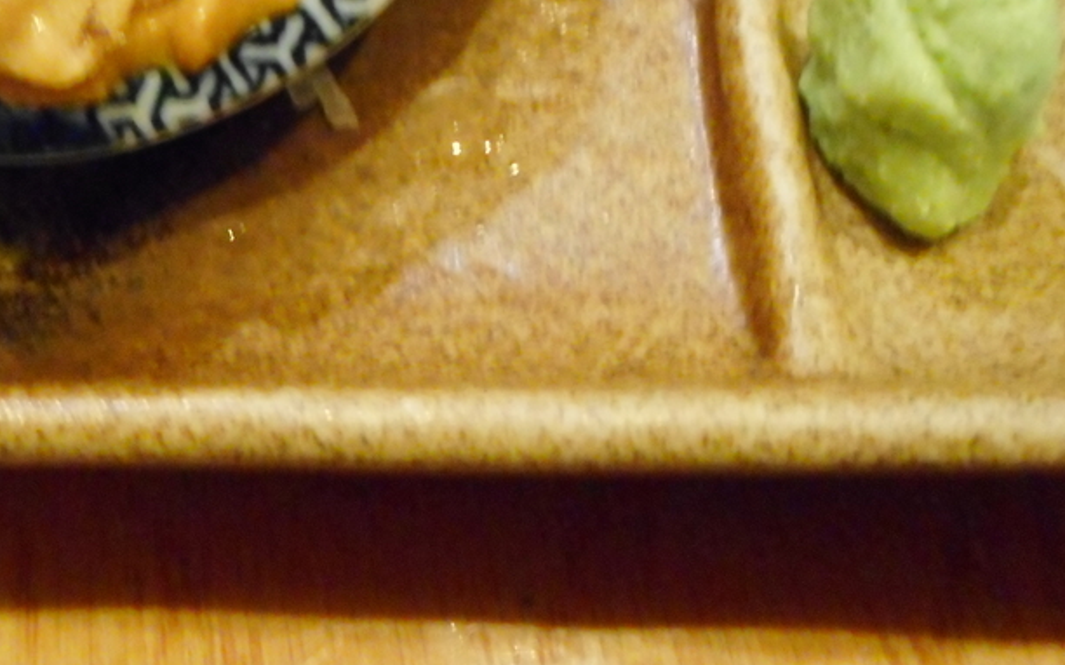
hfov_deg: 38.5
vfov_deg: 23.7
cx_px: 362
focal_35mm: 52
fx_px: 1509
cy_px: -19
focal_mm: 4.5
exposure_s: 1/4
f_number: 3.7
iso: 800
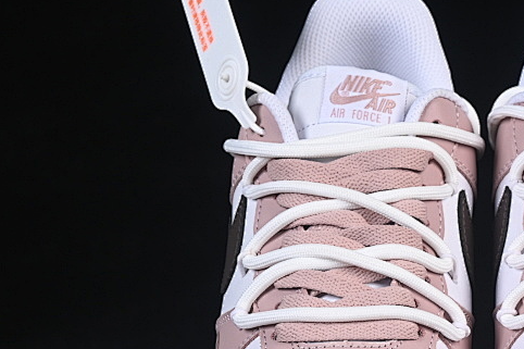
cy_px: 376
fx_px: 2444
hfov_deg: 12.2
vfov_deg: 8.1
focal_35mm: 168
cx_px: 464
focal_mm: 50
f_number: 8
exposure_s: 1/80
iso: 160
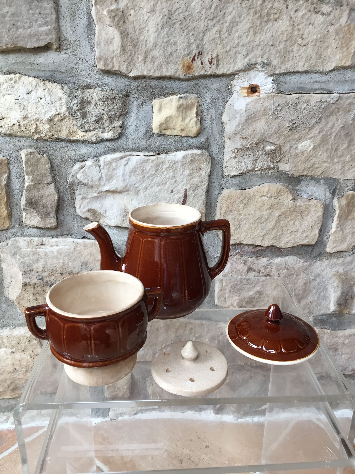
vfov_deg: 61.7
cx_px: 178
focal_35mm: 29
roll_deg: +0.0
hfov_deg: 48.2
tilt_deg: -20.9
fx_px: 397
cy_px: 237
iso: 32
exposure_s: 1/33
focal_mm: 4.15
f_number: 2.2
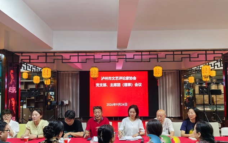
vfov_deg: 42.9
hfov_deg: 64.6
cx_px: 115
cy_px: 86
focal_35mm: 29
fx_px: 180
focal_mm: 5.52
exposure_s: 1/50
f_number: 1.9
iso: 64
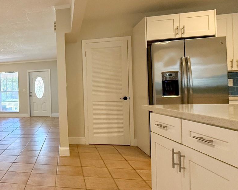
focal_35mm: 28
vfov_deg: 51.5
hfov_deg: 53.2
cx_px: 17
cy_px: 93
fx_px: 197
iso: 200
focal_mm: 2.22
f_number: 2.2
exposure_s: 1/120
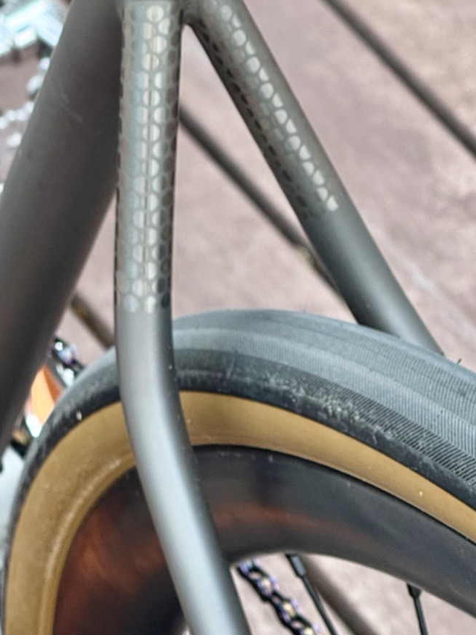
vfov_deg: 7.2
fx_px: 5024
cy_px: 29
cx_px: 255
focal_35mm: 274
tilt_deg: -46.4
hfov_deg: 5.4
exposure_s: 1/128
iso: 64
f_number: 2.8
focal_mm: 15.66
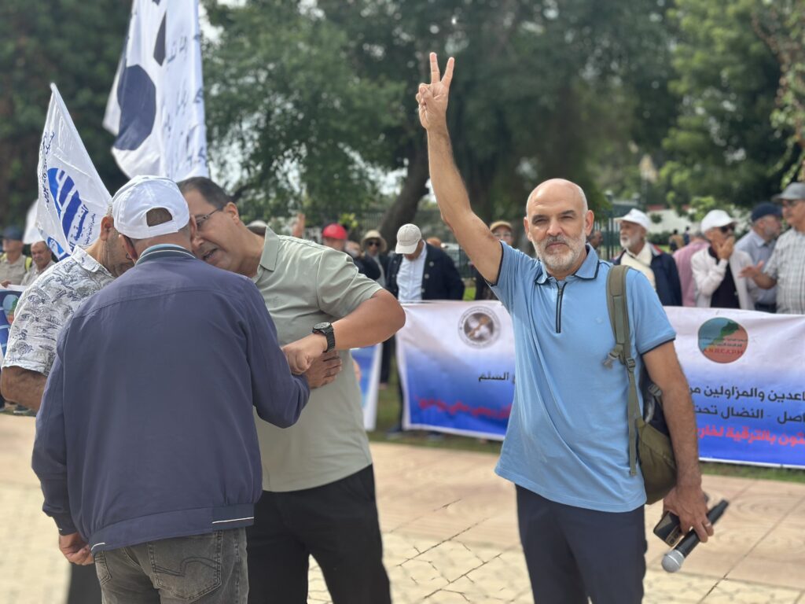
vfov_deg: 30.3
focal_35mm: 48
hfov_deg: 39.7
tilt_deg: -3.7
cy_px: 302
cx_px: 402
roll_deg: +2.7
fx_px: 1116
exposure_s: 1/2597
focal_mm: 6.86
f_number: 1.78
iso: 100
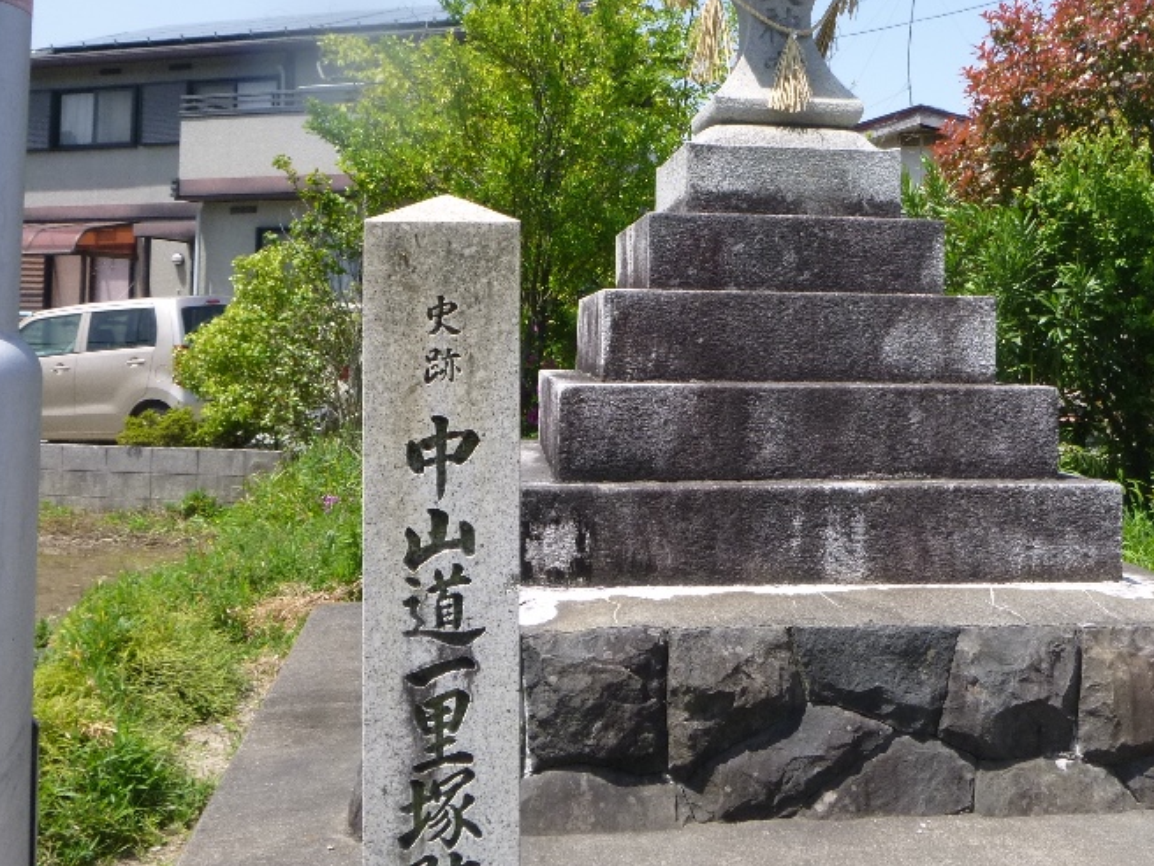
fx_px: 1300
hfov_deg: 47.6
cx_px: 691
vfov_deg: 36.3
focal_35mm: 39
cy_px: 271
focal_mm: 4.5
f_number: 3.9
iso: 100
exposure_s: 1/320
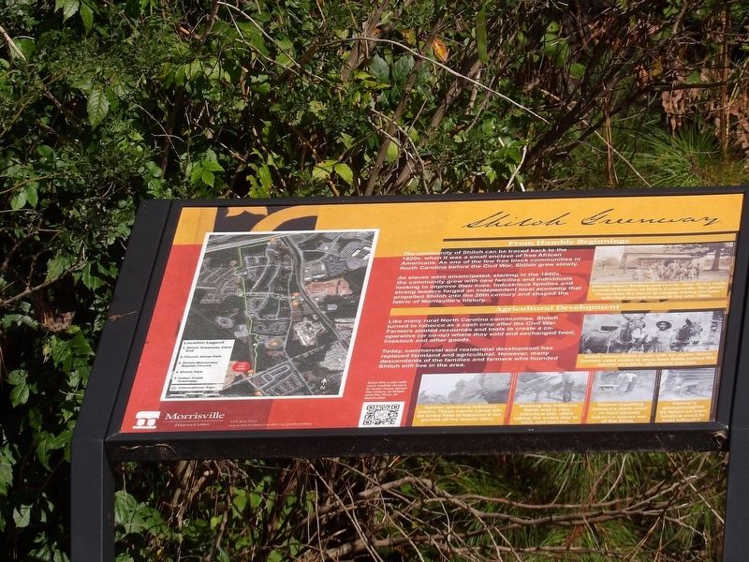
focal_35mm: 222
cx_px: 374
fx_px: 4804
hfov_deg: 8.9
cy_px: 281
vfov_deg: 6.7
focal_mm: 39.8
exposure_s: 1/708
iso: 100
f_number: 4.5
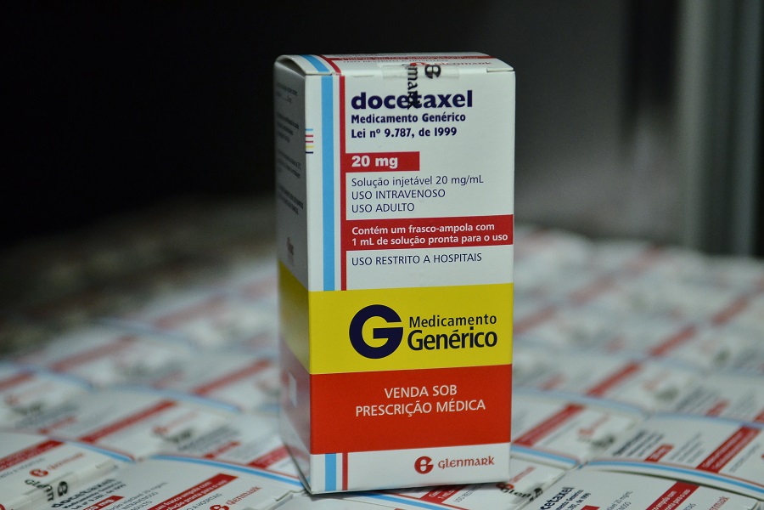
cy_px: 255
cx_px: 382
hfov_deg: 24.6
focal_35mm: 82
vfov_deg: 16.6
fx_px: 1751
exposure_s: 1/100
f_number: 2.8
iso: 1250
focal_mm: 55
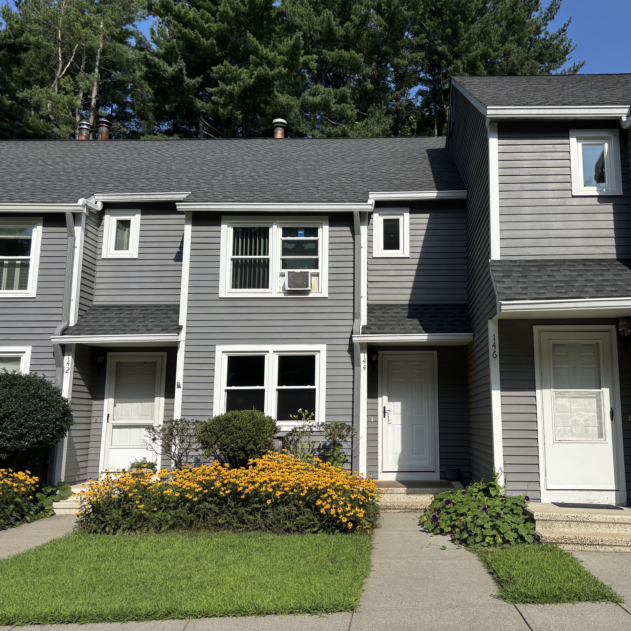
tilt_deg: +8.6
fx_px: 639
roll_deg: -0.8
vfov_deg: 52.5
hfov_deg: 52.1
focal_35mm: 31
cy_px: 312
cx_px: 382
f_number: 1.6
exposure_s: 1/3937
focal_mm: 5.96
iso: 50
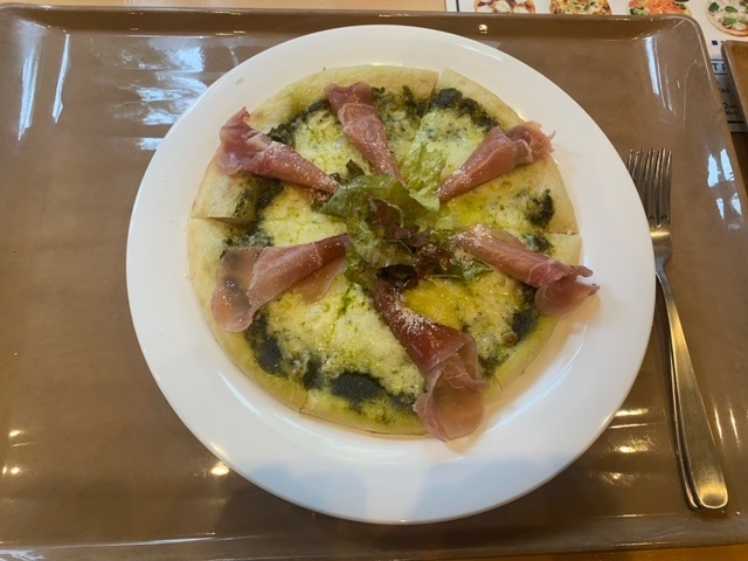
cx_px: 374
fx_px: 562
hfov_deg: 67.3
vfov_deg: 53.1
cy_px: 280
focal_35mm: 26
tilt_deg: -71.9
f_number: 1.8
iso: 125
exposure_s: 1/75
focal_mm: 4.25
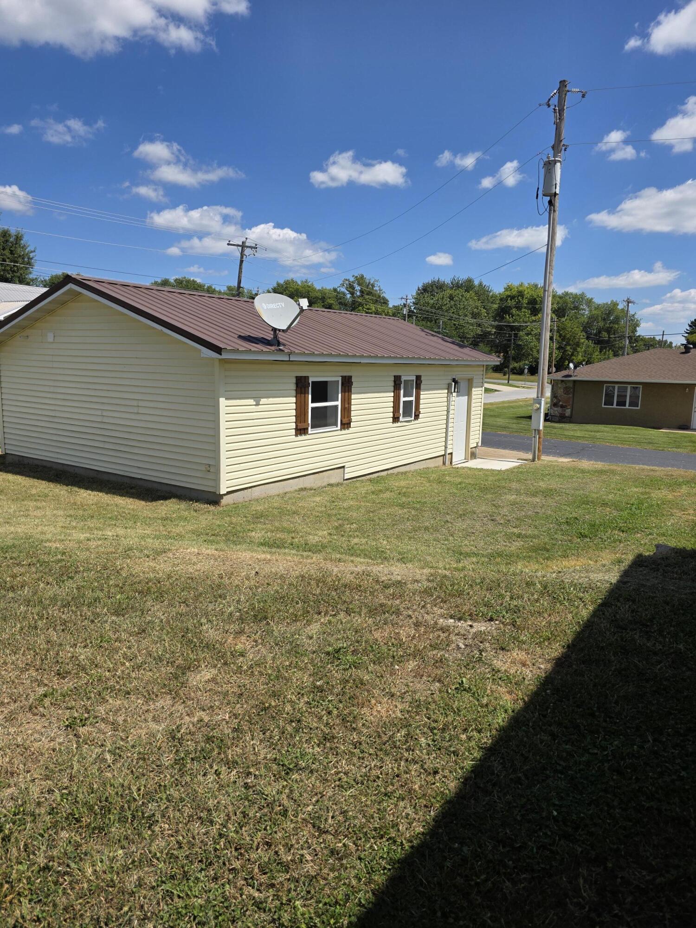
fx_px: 617
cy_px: 464
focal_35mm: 23
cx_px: 348
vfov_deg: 73.9
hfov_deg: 58.9
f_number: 1.7
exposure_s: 1/7061
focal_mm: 6.3
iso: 80
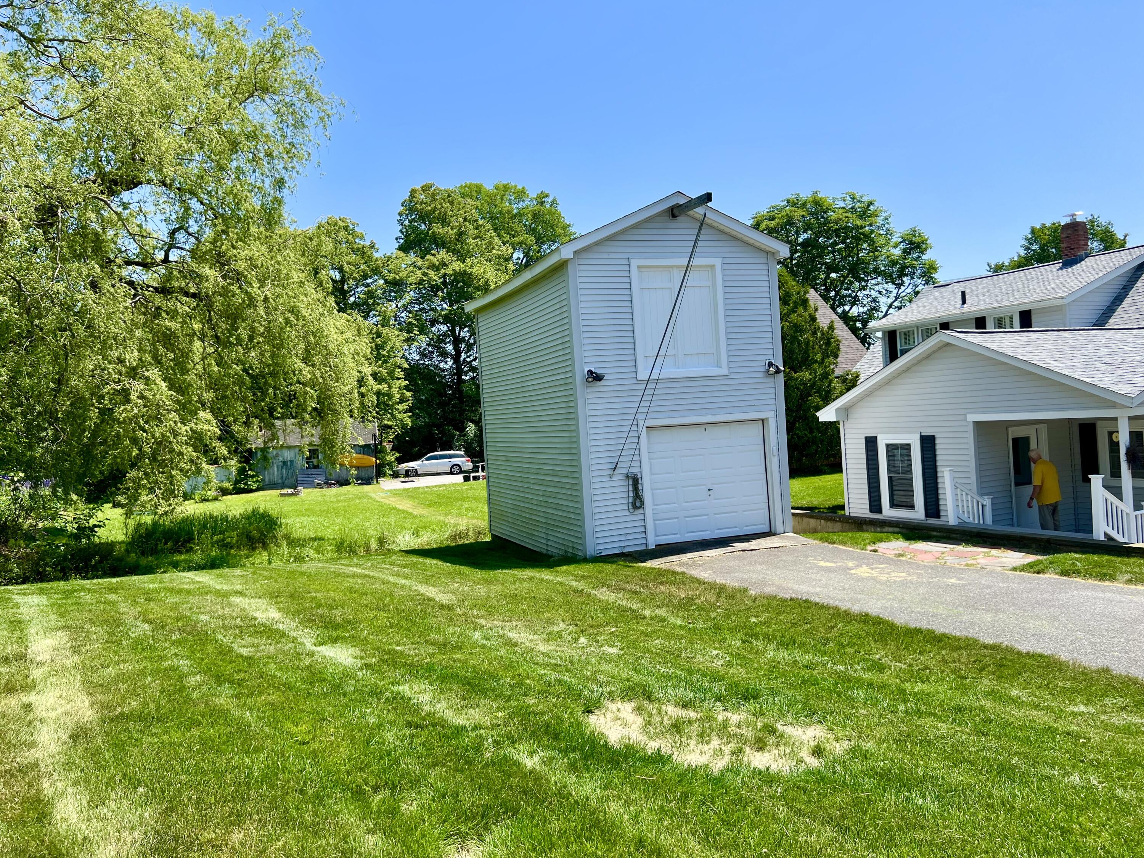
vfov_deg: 53.1
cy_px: 429
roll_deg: +4.6
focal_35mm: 26
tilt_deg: +0.4
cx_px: 572
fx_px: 859
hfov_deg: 67.3
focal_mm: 5.7
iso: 50
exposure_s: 1/2841
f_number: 1.5
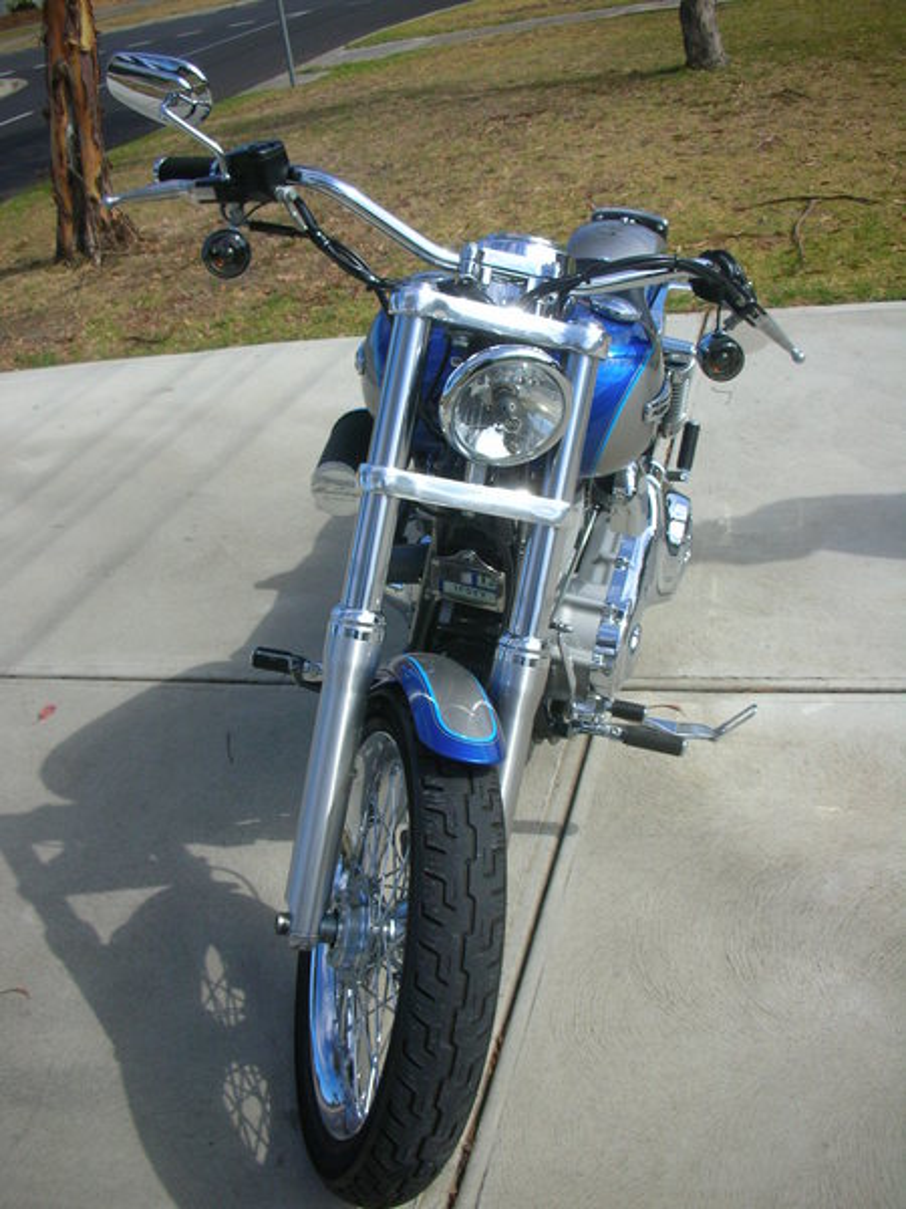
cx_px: 453
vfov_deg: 52.6
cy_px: 604
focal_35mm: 35
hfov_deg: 40.7
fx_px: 1221
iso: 50
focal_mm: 5.8
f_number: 8.5
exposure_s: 1/155
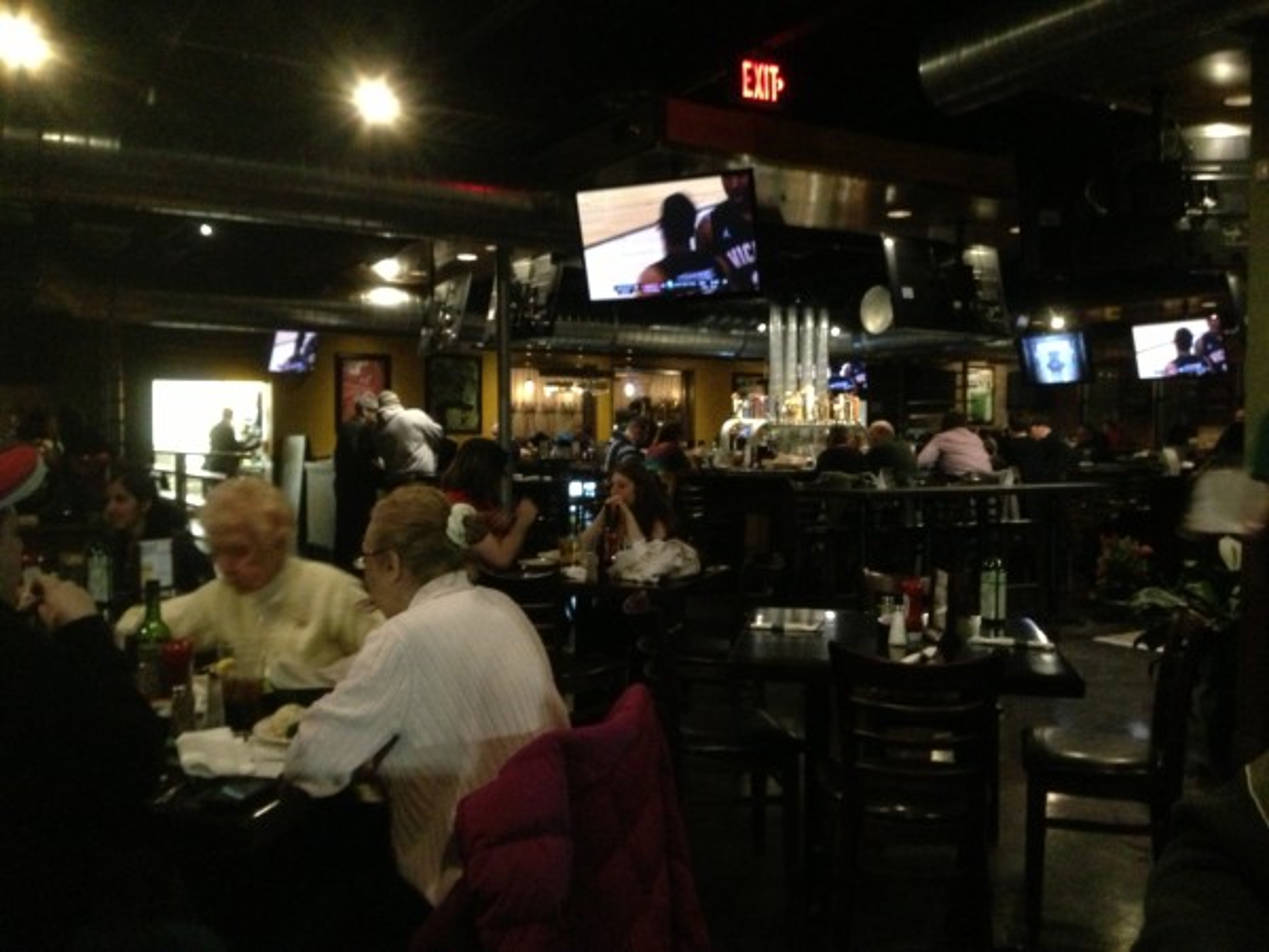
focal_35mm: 33
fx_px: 1210
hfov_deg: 55.4
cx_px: 634
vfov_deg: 42.9
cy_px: 476
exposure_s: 1/15
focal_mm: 4.13
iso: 800
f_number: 2.4
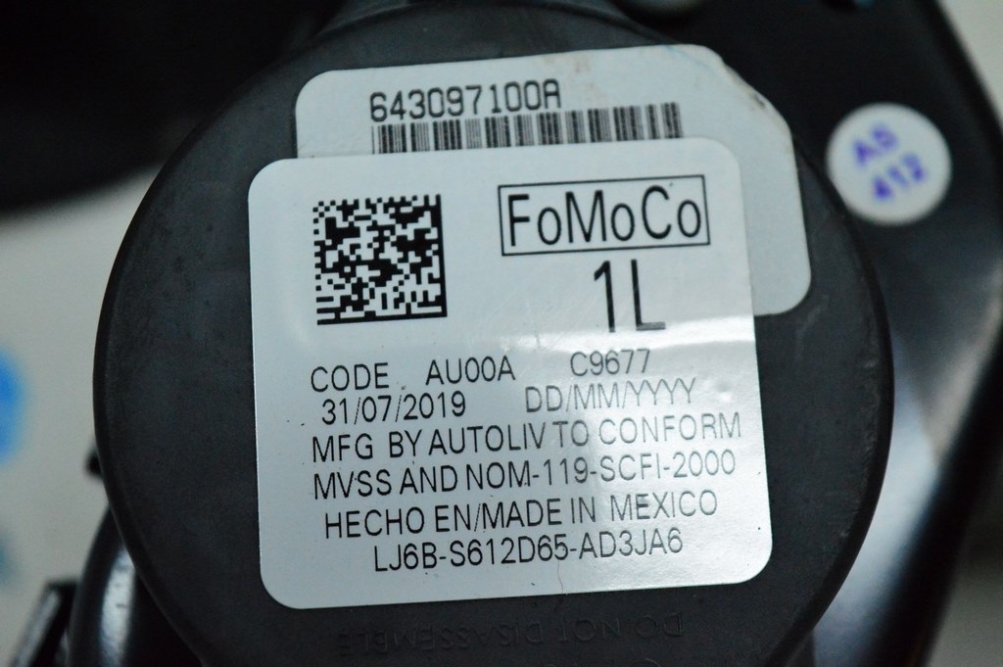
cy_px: 334
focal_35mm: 82
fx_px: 2297
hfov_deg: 24.6
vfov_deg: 16.5
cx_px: 502
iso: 6400
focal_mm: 55
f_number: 6.3
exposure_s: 1/800
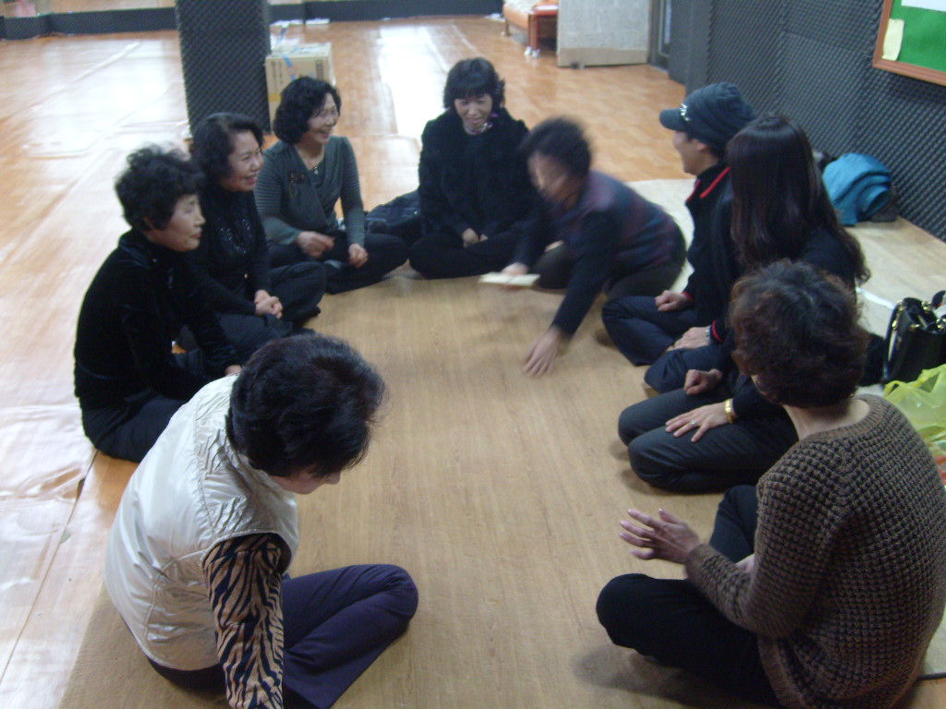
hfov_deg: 52.6
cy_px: 354
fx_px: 956
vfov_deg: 40.7
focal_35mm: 35
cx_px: 473
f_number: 2.8
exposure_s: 1/15
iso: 200
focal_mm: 5.8
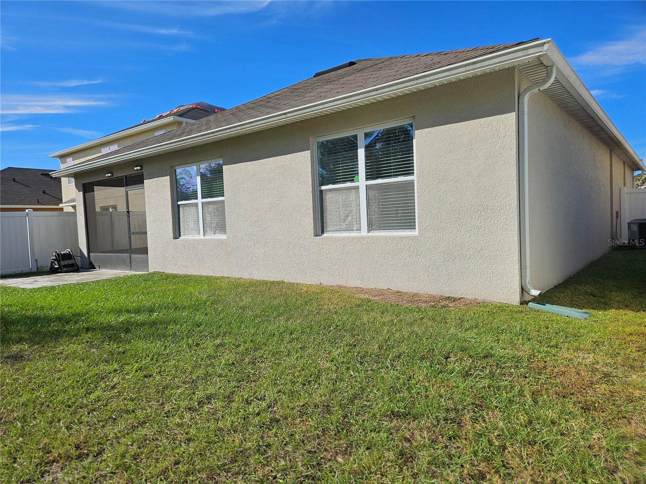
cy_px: 242
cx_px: 323
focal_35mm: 23
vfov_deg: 58.9
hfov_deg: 73.9
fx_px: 429
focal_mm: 5.4
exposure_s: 1/2657
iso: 25
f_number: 1.8
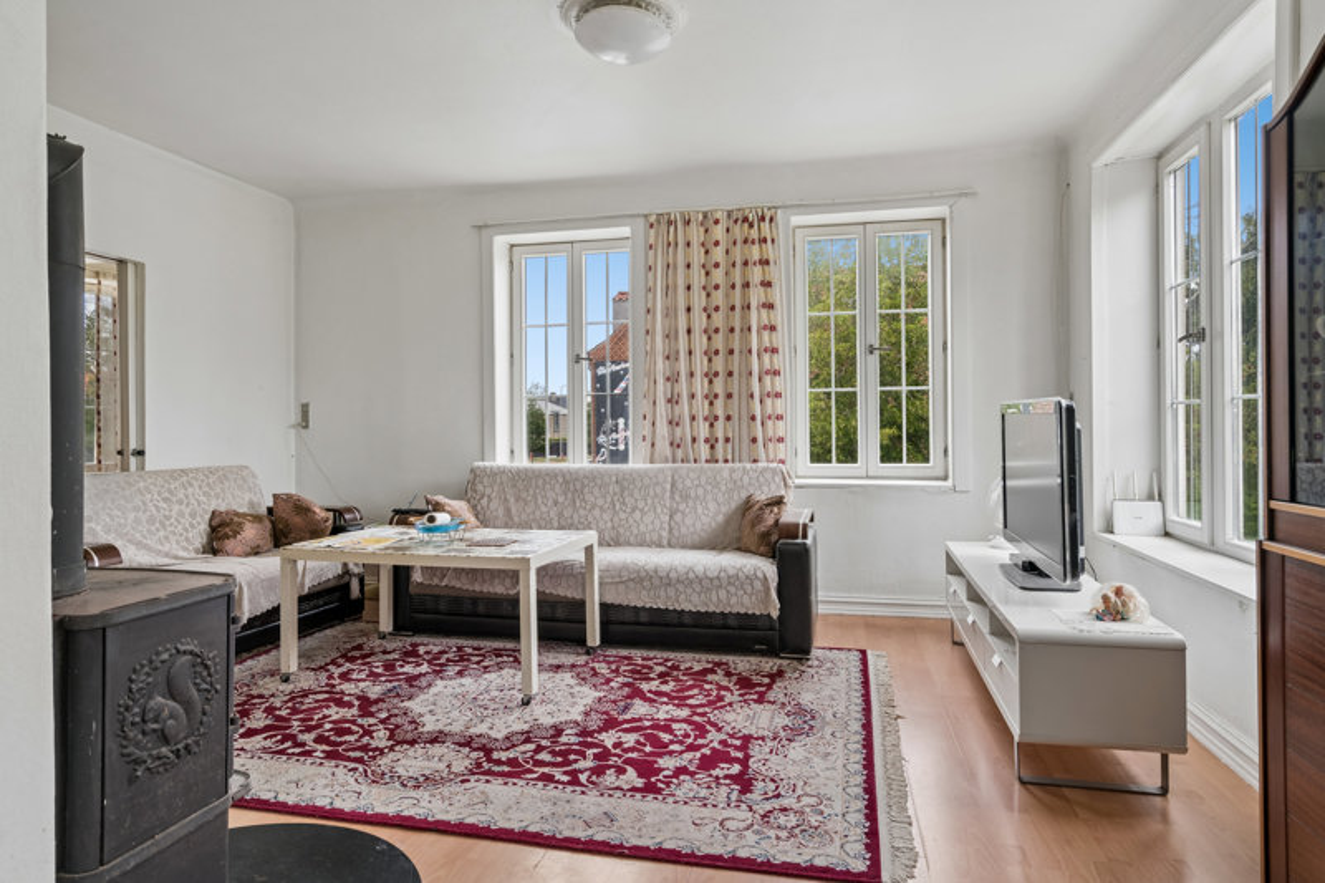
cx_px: 662
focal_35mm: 21
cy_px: 442
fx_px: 773
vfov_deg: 59.5
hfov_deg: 81.2
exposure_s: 1/15
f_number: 7.1
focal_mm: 21
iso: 800
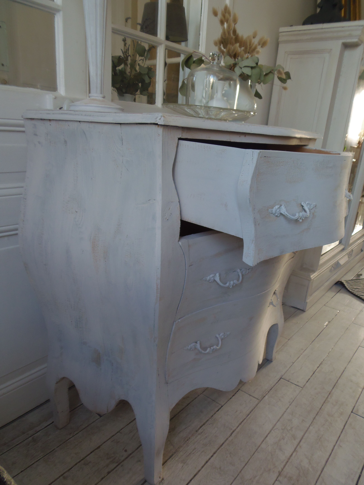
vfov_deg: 71.6
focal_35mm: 24
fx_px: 336
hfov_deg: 56.8
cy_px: 242
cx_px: 182
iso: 80
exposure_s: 1/30
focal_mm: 4.3
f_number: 2.9
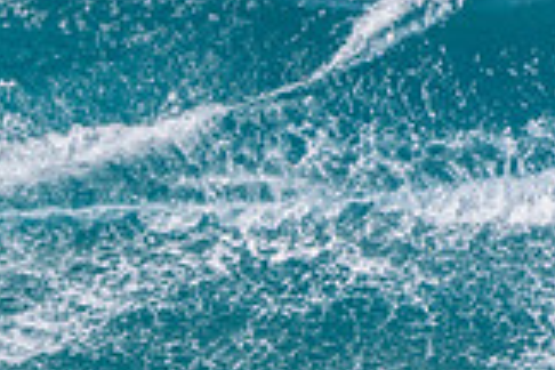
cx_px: -230
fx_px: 41452
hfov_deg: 0.8
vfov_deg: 0.5
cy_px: 389
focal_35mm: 2689
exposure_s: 1/2000
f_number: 5.6
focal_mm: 500
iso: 360
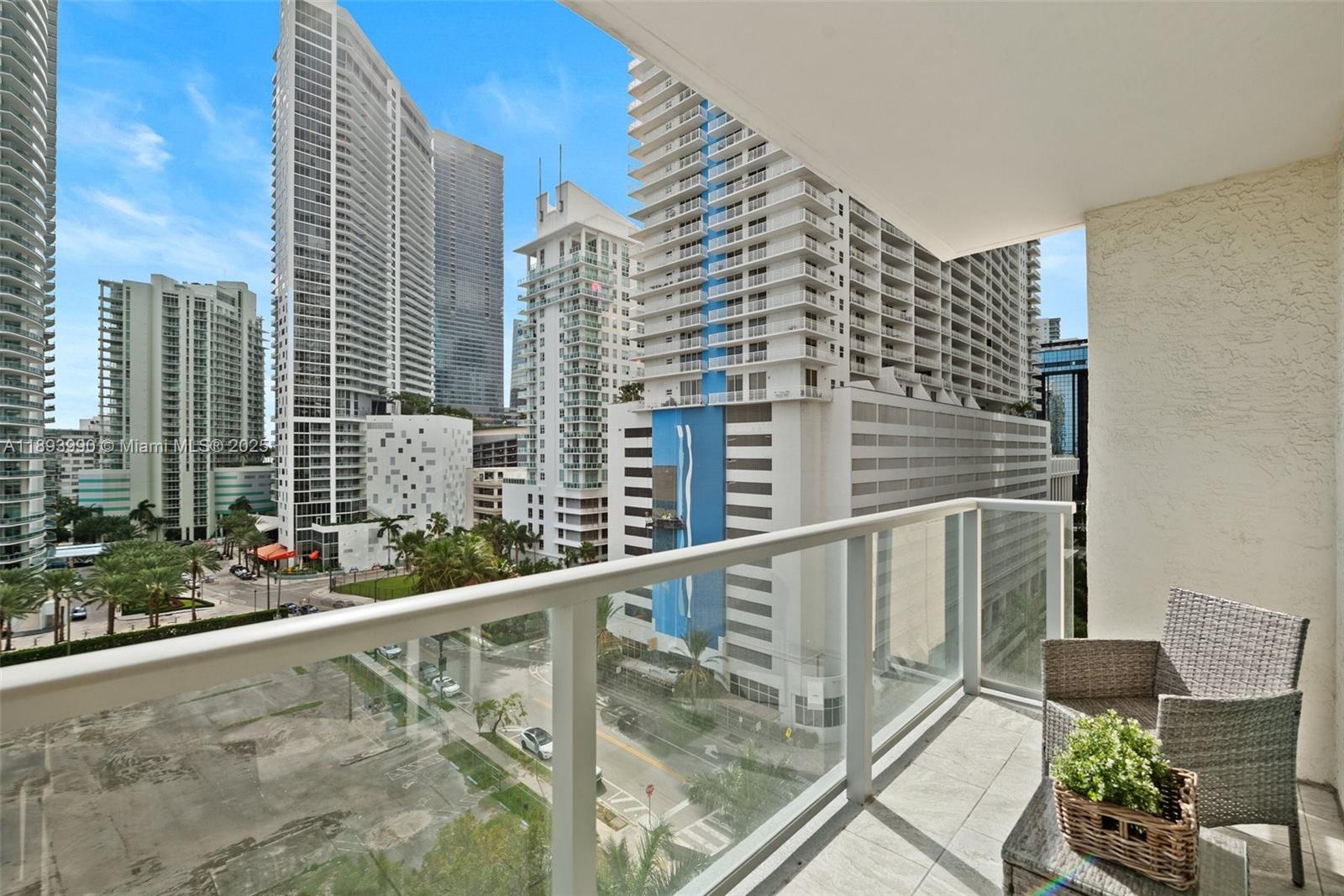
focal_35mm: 14
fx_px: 523
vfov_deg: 81.2
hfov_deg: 104.2
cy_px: 448
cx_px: 672
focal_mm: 14
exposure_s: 1/320
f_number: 8
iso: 200
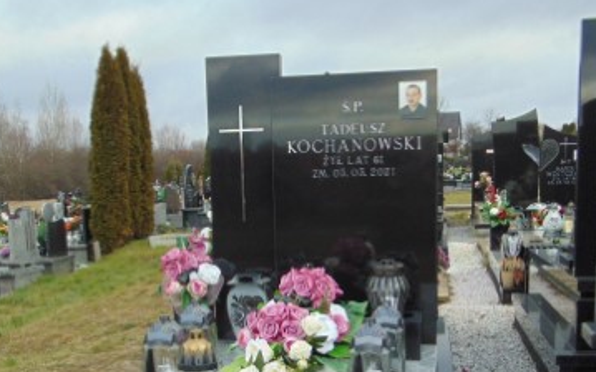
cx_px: 284
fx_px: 828
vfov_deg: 24.6
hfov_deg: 39.6
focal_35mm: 51
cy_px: 335
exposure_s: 1/250
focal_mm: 4.9
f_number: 3
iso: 80
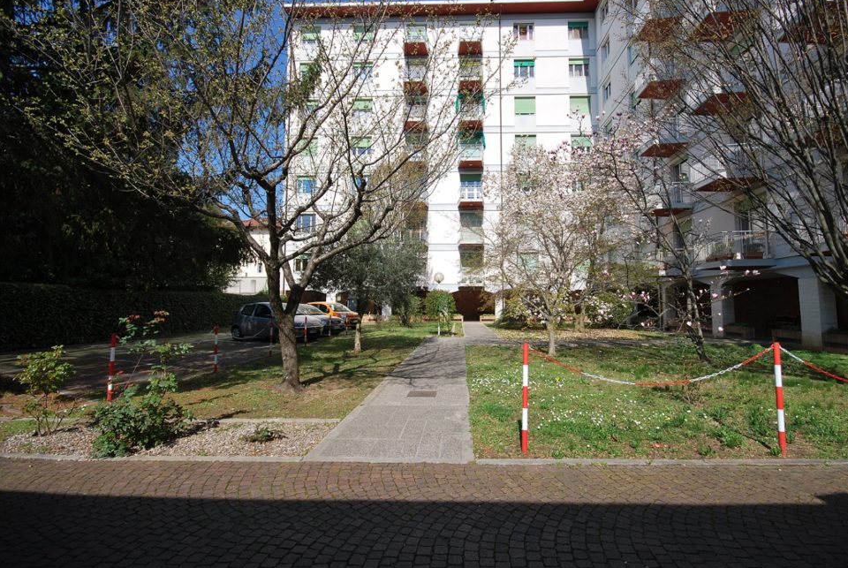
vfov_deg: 73.9
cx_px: 451
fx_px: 377
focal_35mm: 16
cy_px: 279
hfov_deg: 96.5
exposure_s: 1/250
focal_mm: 10
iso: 100
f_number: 8
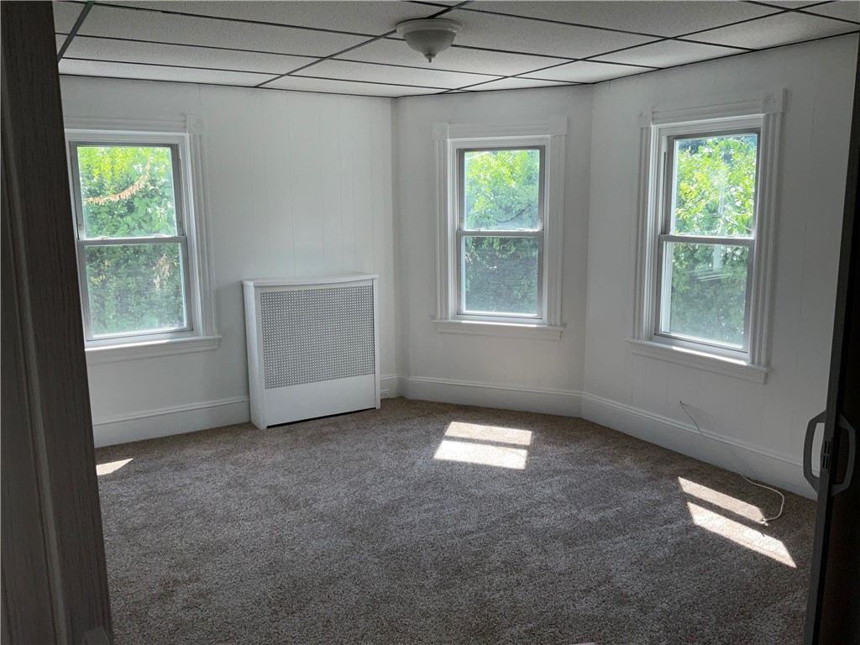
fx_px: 720
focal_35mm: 29
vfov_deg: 48.2
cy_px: 322
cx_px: 430
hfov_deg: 61.7
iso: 16
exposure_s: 1/338
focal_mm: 3
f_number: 1.8
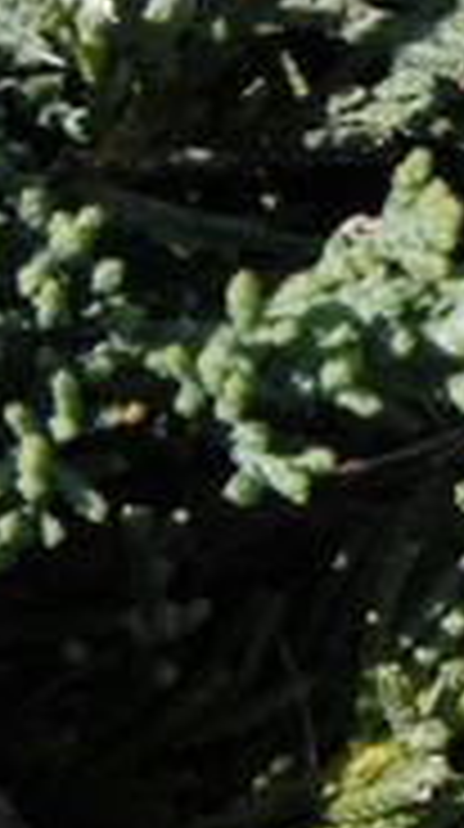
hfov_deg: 1.9
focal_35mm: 613
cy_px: -380
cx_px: 1897
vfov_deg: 3.5
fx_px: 13457
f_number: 10
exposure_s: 1/400
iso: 400
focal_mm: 70
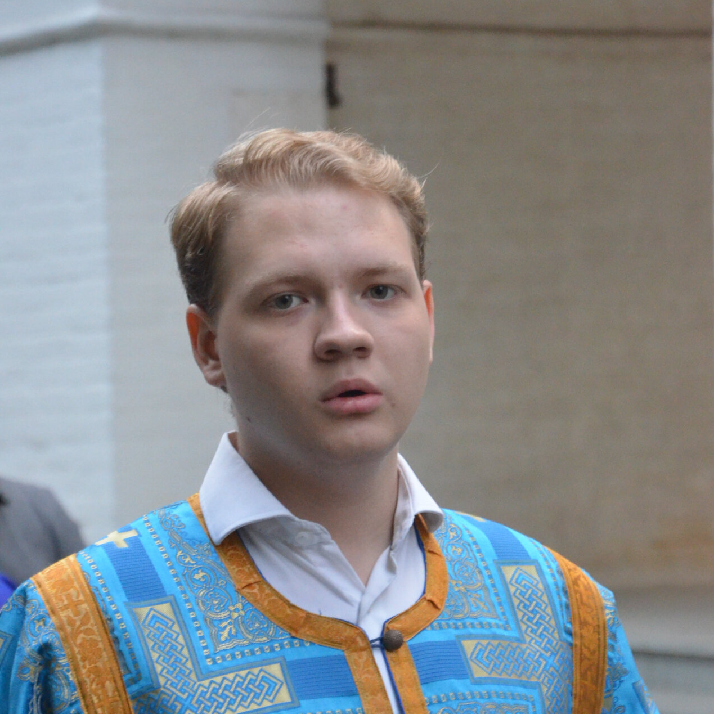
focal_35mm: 154
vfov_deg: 11.3
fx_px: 3594
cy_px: 353
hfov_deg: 11.3
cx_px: 357
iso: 4500
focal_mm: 80
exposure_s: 1/250
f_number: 5.3
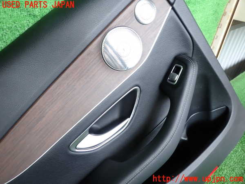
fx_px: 177
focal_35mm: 25
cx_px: 122
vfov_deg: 54.9
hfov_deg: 69.4
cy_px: 92
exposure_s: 1/60
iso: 100
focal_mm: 4.5
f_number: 2
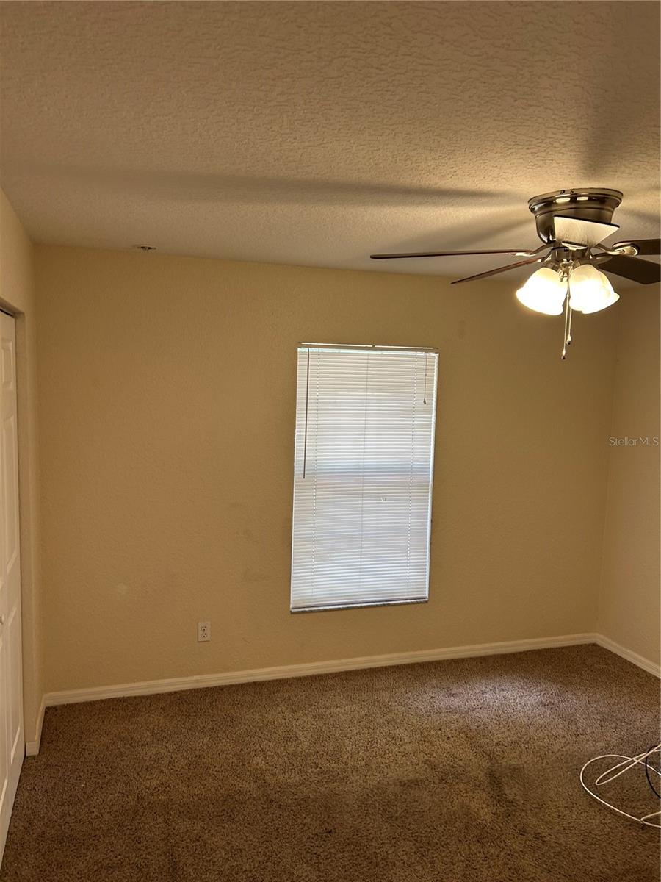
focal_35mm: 26
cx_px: 330
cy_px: 441
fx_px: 662
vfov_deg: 67.3
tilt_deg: -6.5
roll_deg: -2.5
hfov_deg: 53.1
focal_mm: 5.7
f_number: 1.5
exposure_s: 1/60
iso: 64
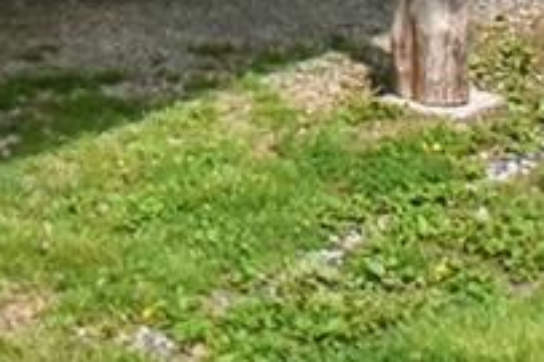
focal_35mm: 121
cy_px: -519
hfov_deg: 16.2
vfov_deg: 9.9
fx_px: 1827
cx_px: -134
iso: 4000
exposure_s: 1/500
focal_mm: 24
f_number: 22
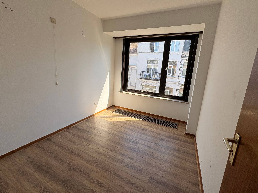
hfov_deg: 94.5
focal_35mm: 16
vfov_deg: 78.1
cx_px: 129
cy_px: 92
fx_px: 119
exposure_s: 1/423
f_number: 2.2
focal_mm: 2.22
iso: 40
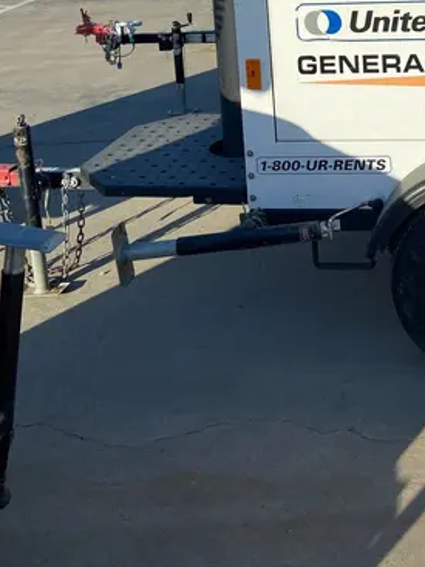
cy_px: 7
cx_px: 376
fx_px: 852
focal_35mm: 52
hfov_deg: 27.1
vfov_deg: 33.8
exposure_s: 1/3610
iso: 32
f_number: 1.8
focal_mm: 4.25
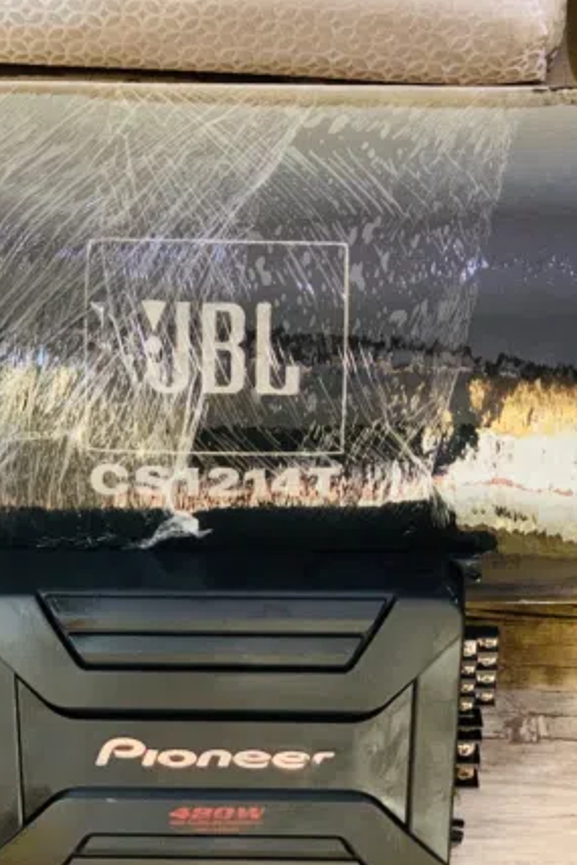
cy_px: 423
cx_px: 231
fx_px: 1946
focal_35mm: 81
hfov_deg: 16.9
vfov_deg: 25.1
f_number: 2.4
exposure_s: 1/33
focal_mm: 6
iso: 500
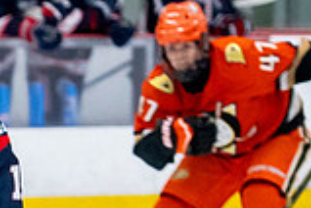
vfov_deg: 1.9
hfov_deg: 2.8
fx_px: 6271
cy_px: 341
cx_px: -335
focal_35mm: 726
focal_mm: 105
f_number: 3.2
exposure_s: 1/640
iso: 2500
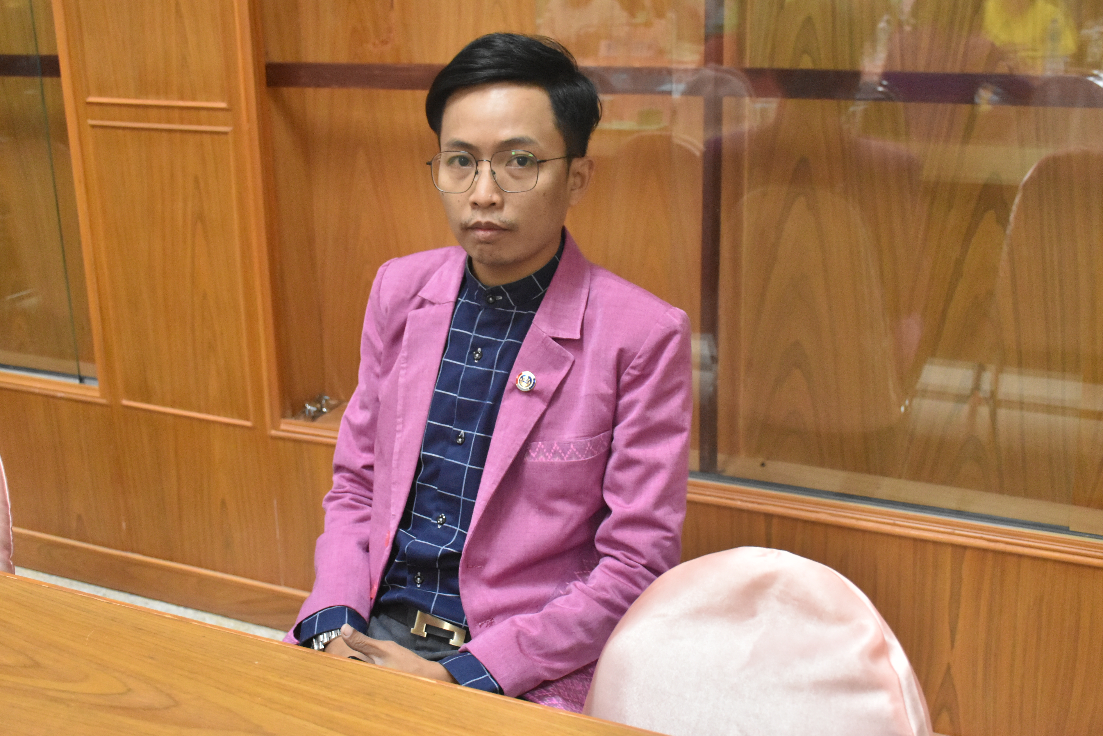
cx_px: 552
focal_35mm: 45
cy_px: 368
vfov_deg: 29.9
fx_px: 1379
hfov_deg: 43.6
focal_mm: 30
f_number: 5
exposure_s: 1/125
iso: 2500
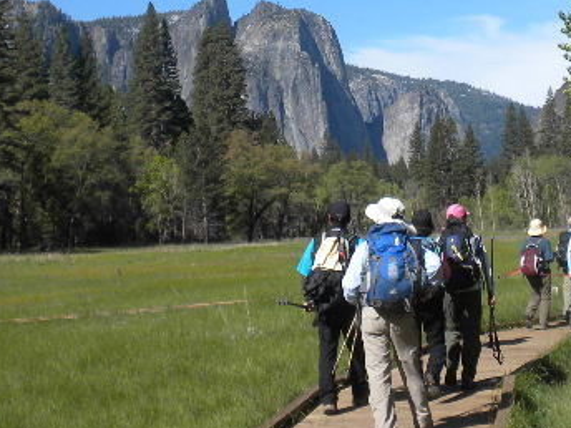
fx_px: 1419
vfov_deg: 16.8
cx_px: 367
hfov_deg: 22.7
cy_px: 7
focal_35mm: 86
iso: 64
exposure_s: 1/94
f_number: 10
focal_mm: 6.6
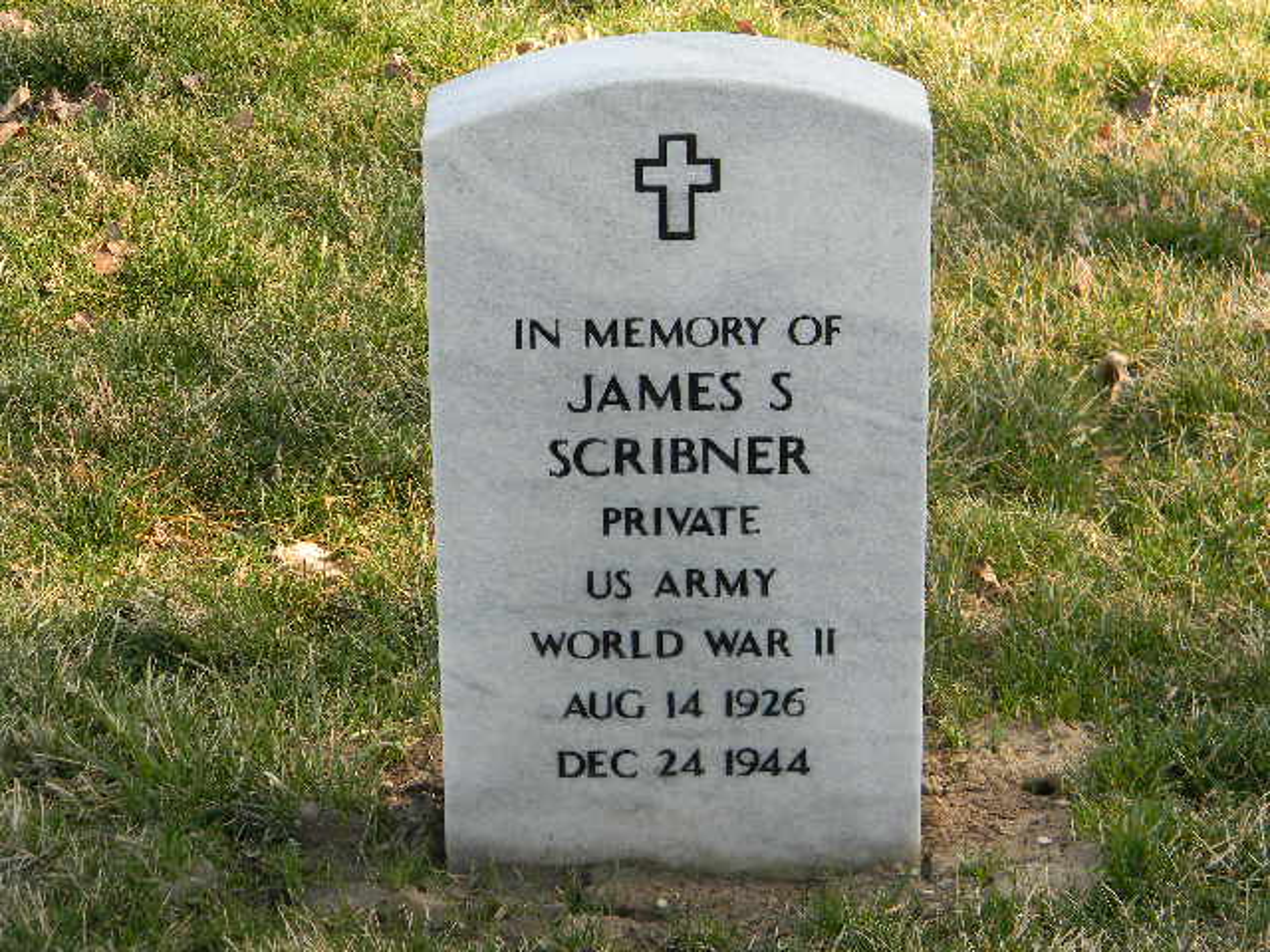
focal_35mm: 105
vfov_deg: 14.1
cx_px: 635
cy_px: 476
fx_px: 3852
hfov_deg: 18.7
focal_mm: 19
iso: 80
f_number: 4.7
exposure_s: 1/135
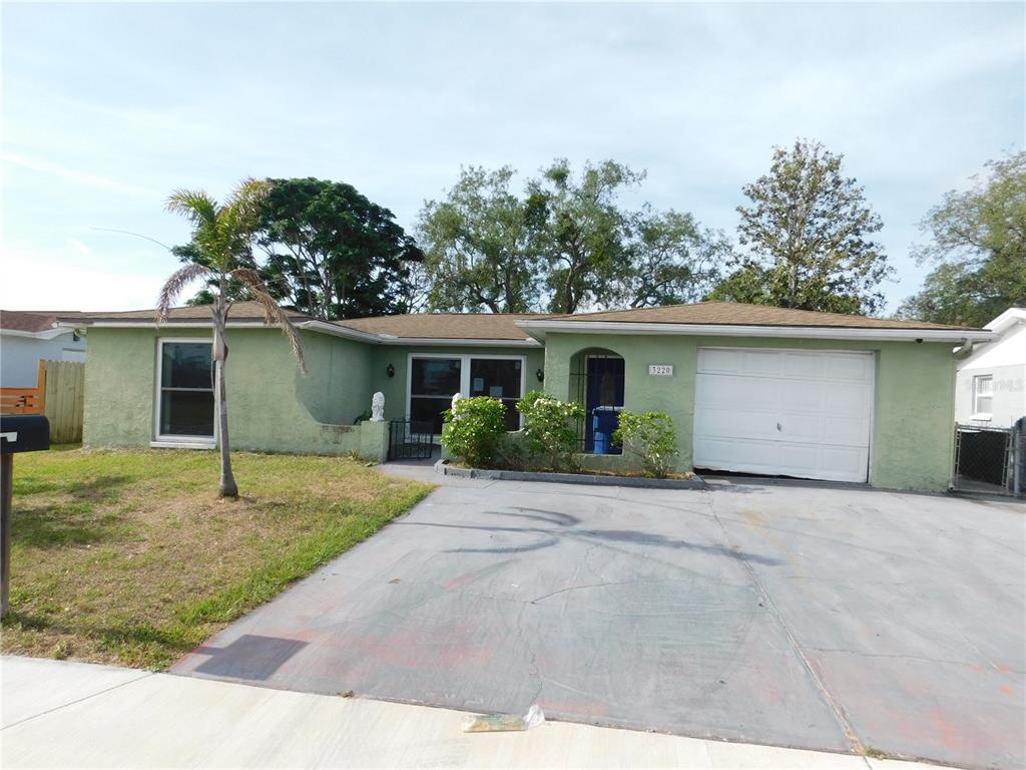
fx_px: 682
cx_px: 513
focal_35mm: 23
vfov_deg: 58.9
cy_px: 385
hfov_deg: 73.9
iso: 125
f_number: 3
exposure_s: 1/1250
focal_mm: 4
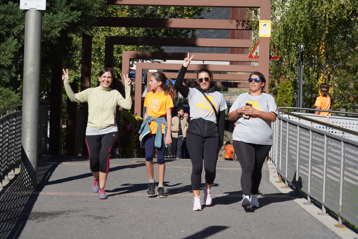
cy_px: 120
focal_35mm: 124
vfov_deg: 11.1
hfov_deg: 16.5
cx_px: 179
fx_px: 1233
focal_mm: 124
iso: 100
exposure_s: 1/500
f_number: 6.3
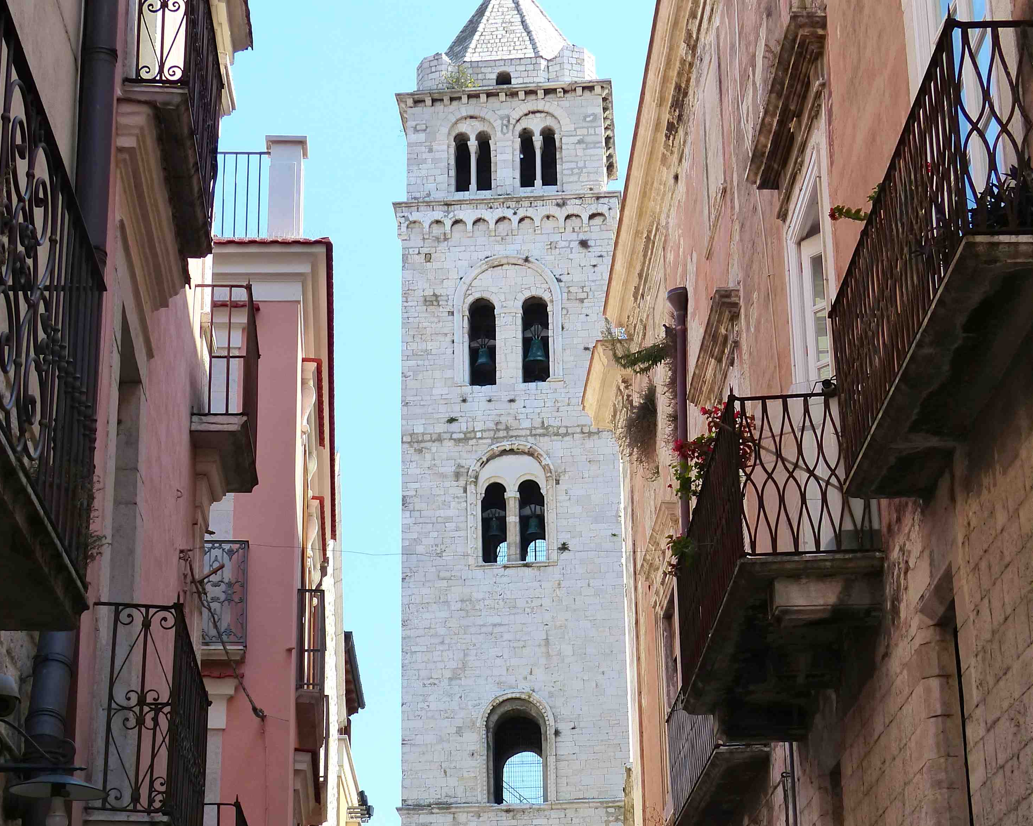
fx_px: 2232
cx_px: 507
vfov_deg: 20.9
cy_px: 517
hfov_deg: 26.1
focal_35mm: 73
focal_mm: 9.4
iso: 200
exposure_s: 1/640
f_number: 4.5
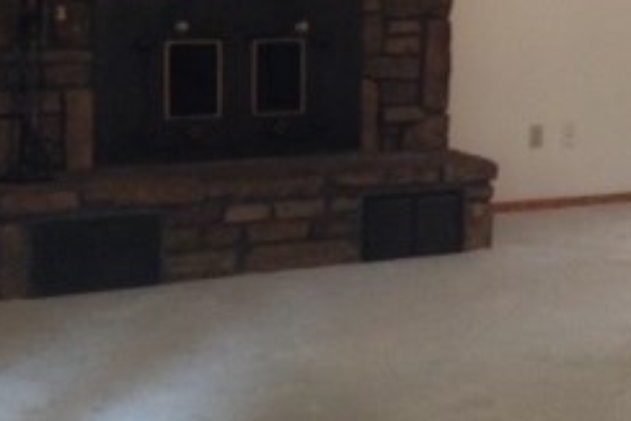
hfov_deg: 21.7
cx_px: 647
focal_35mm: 90
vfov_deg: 15.1
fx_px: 1578
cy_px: 52
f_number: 2.4
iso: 320
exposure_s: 1/20
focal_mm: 4.13
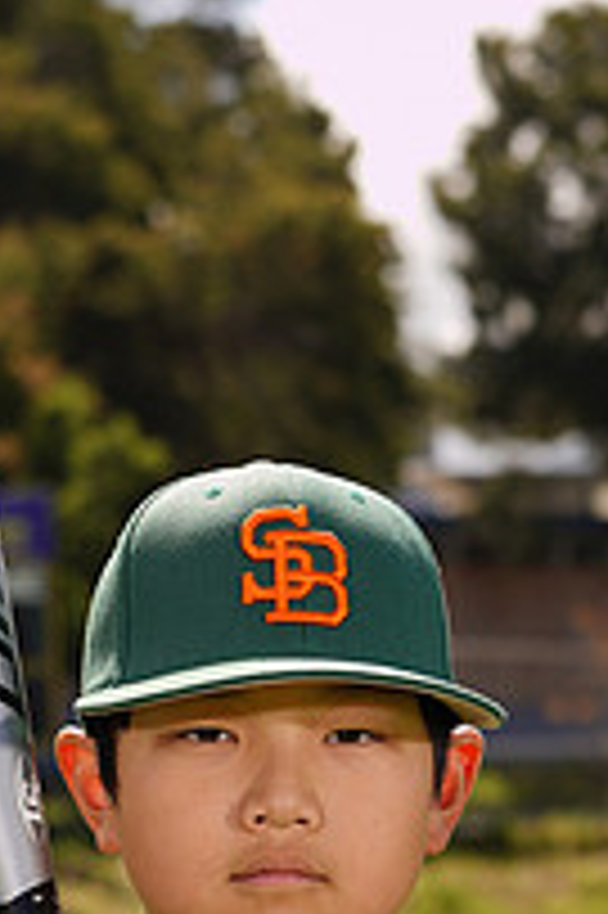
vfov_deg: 7.1
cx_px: 56
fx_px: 7257
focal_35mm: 286
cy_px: 1184
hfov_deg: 4.8
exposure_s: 1/160
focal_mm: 100
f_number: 9
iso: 80
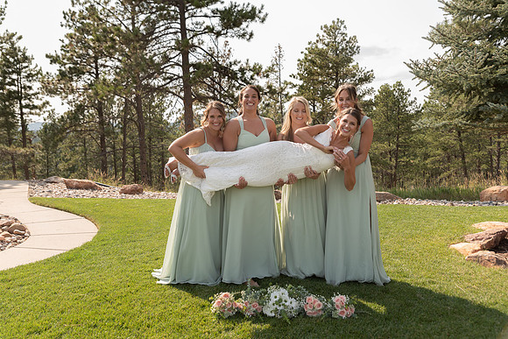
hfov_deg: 60.3
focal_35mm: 31
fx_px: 438
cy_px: 170
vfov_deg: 42.3
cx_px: 254
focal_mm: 31
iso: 80
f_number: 4.5
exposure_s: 1/160
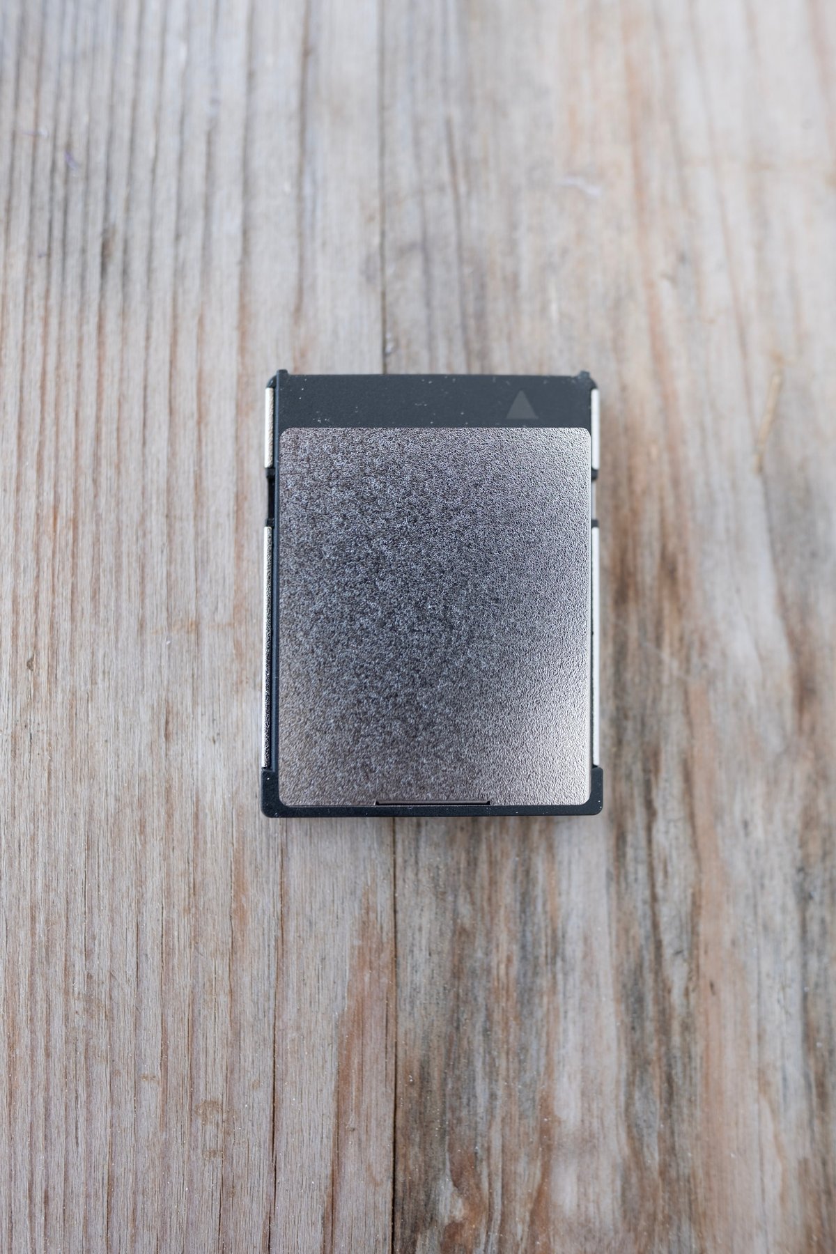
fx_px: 836
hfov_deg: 53.1
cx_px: 418
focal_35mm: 24
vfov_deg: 73.7
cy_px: 627
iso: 160
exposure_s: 1/160
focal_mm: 16
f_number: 2.8
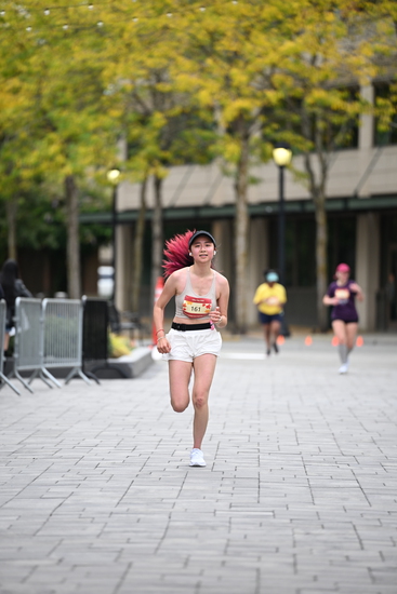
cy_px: 297
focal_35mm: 200
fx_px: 3306
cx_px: 198
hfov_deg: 6.9
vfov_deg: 10.3
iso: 640
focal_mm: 200
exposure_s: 1/2500
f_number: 2.8
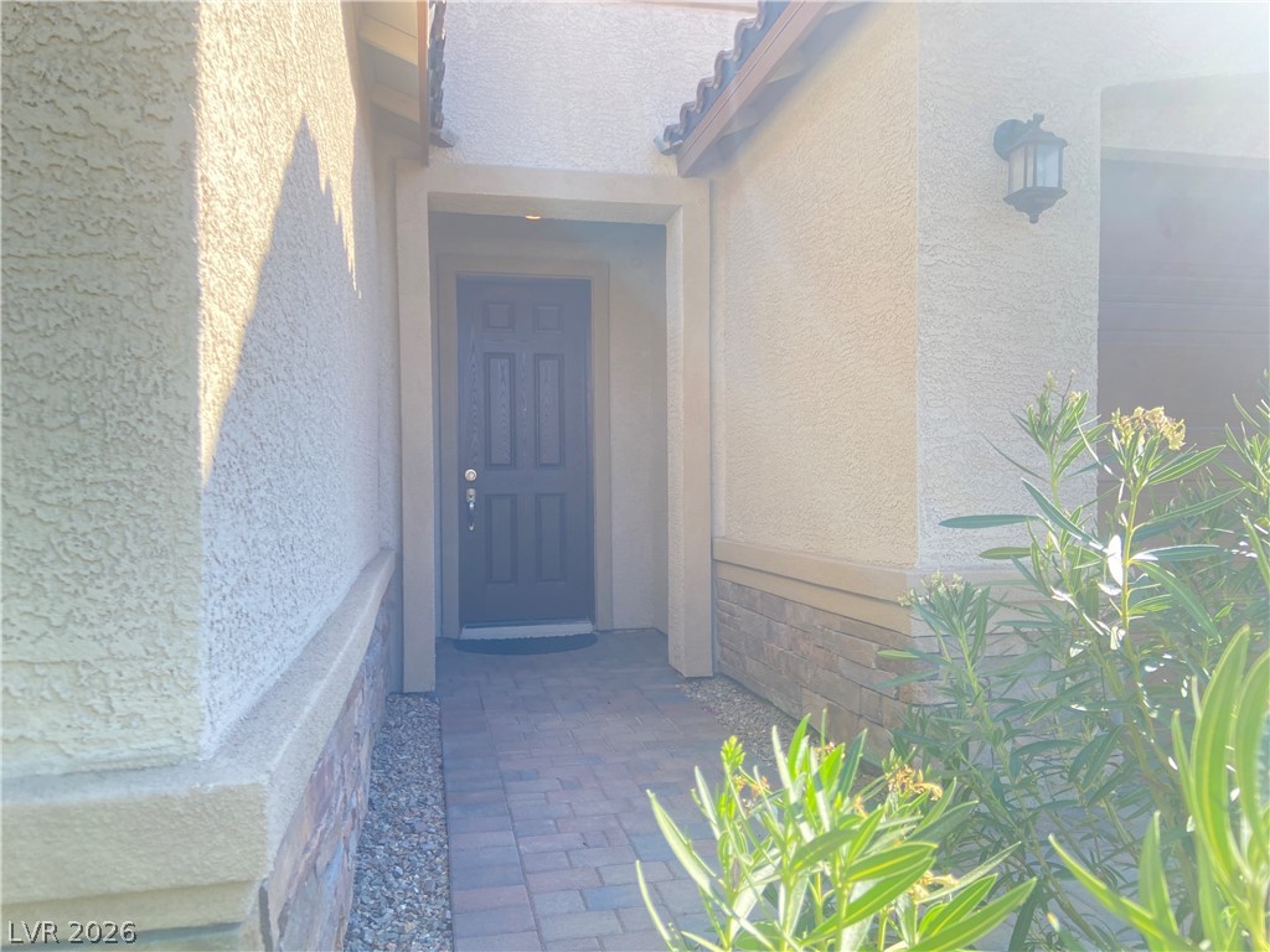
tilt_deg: -0.1
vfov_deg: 53.1
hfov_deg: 67.3
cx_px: 635
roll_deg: +0.6
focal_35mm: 26
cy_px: 476
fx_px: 954
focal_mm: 4.25
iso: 32
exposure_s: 1/381
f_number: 1.8
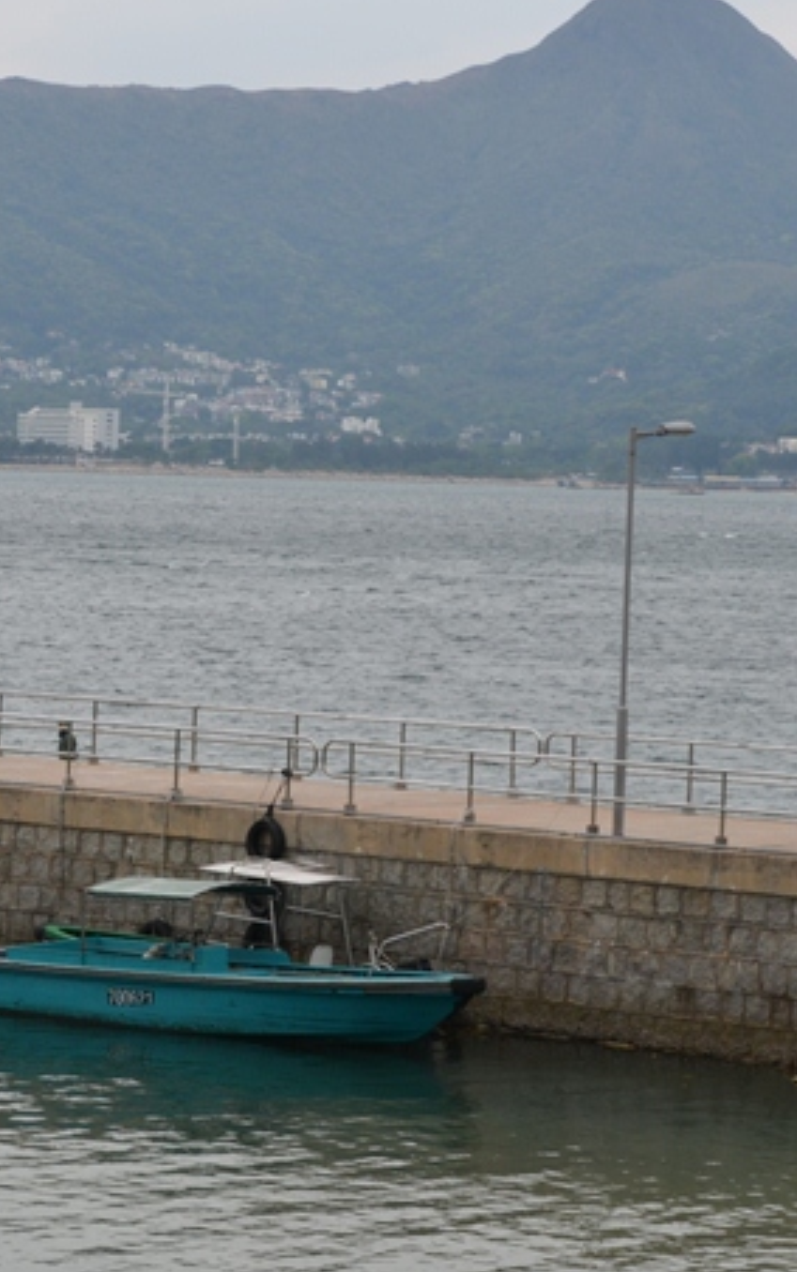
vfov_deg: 14.4
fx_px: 5033
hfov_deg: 9.0
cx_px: 144
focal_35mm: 145
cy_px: 754
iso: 140
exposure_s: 1/250
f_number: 8
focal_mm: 42
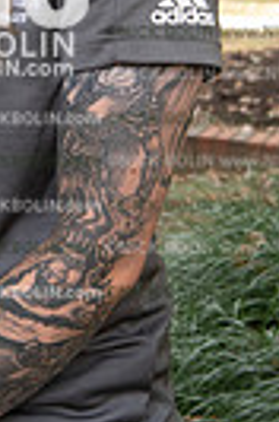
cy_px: -13
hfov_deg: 8.3
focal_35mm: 163
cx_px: -44
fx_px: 1905
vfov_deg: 12.5
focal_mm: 48
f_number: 8
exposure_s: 1/100
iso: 800
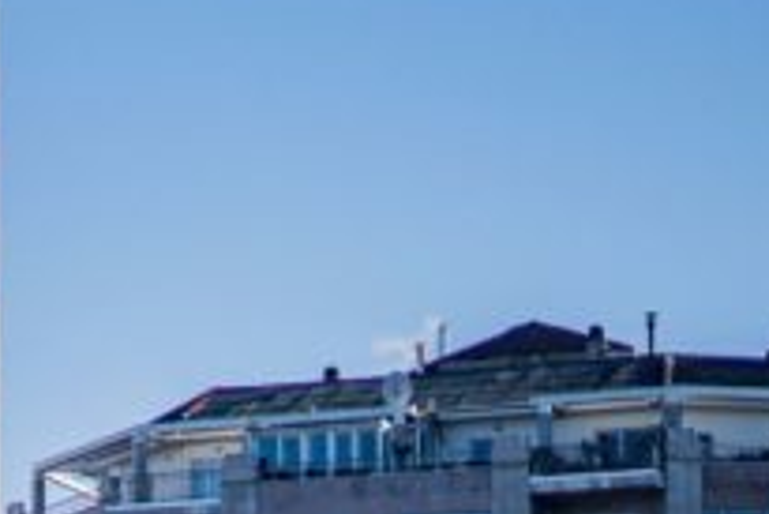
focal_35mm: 250
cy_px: 809
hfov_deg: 7.9
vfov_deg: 5.4
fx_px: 5344
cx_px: -769
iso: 250
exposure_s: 1/6400
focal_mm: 50
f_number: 1.8
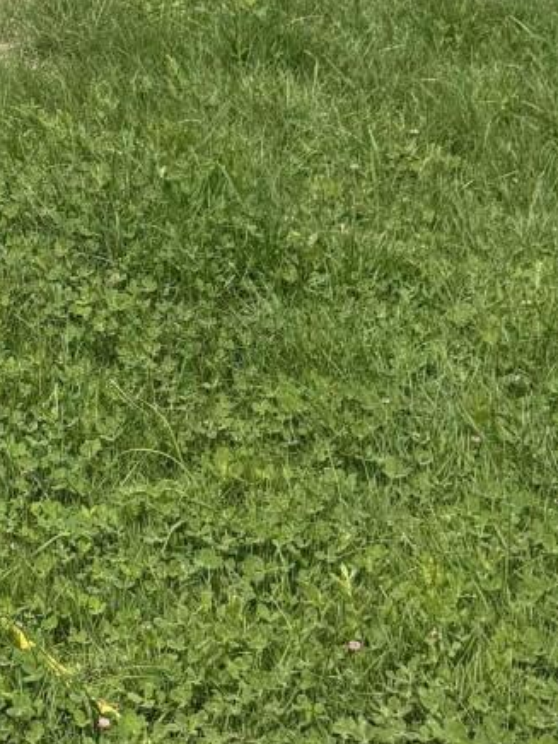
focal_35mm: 110
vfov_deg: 16.4
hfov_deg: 11.9
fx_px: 2364
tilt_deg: -6.3
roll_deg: +0.2
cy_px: -355
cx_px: -594
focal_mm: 6.76
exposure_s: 1/5319
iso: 80
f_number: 1.78
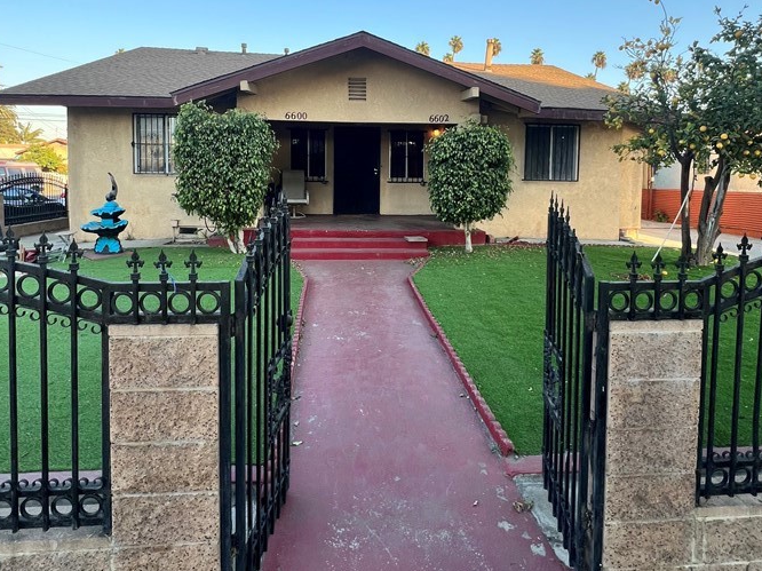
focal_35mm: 20
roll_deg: +0.6
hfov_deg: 81.7
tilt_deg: -2.3
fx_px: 440
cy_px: 199
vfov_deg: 64.5
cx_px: 391
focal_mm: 1.57
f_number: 1.8
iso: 32
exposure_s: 1/201
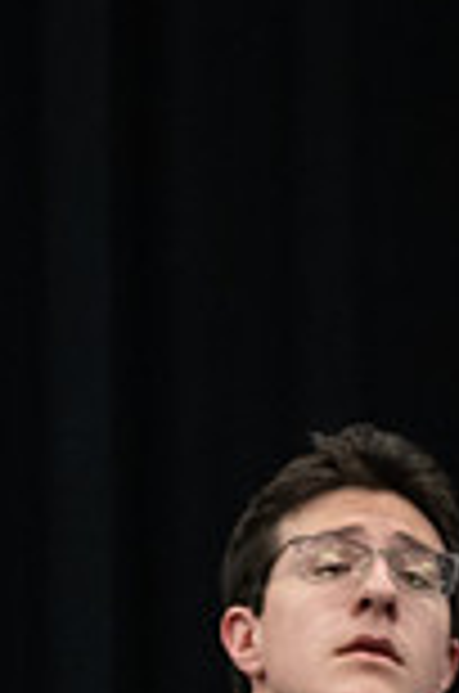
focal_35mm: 645
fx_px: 12391
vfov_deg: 3.2
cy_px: 783
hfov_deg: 2.1
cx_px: -765
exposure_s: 1/100
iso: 6400
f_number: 6.3
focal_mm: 171
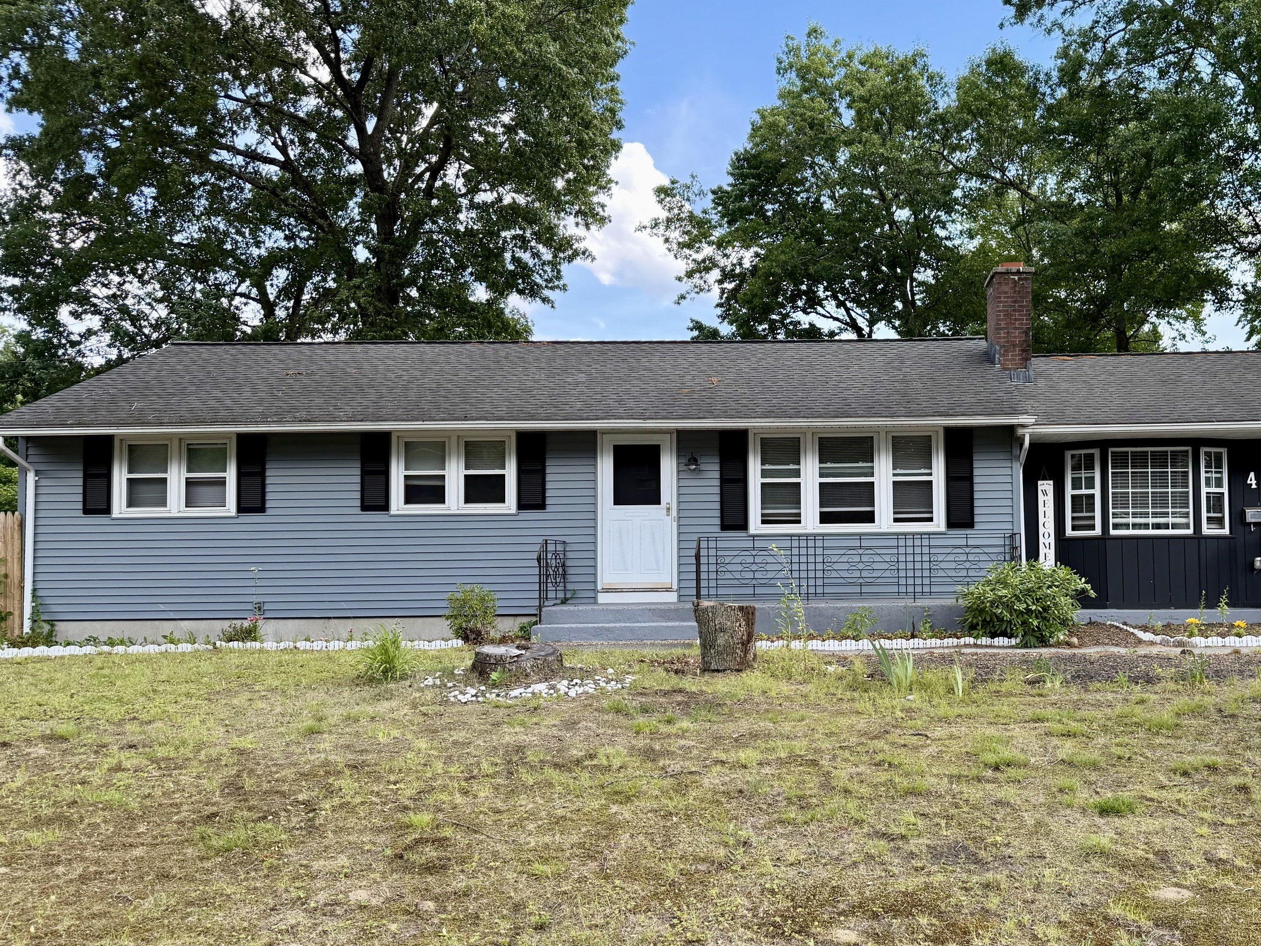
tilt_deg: +2.5
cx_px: 847
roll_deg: +0.7
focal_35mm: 33
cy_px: 526
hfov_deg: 54.2
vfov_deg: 42.9
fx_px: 1202
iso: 100
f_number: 1.78
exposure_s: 1/979
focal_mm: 6.76
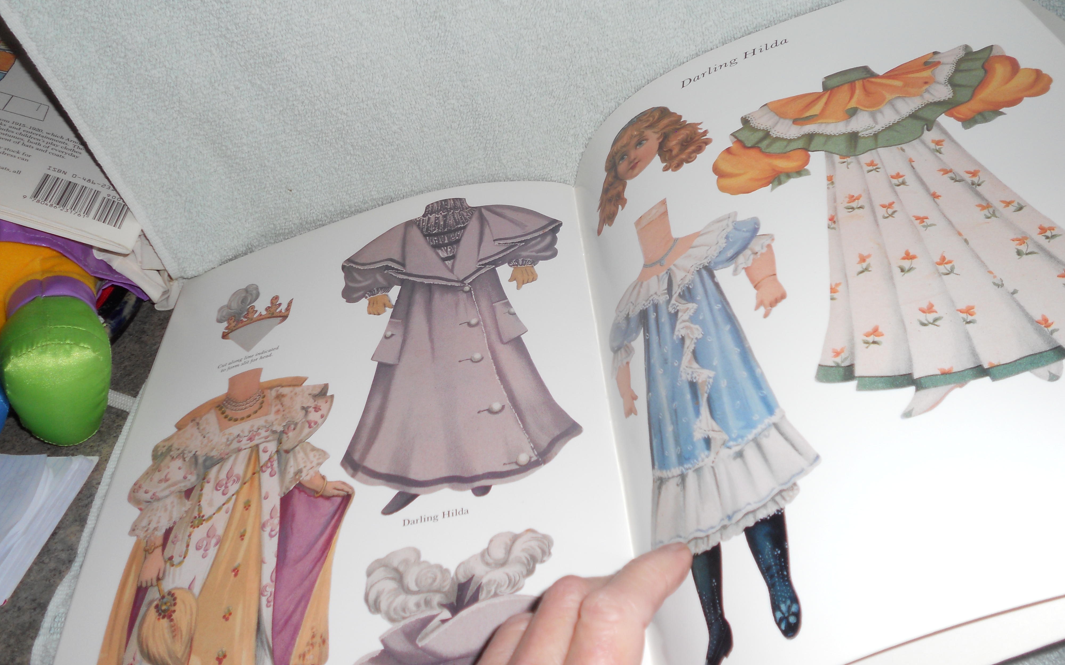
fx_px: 987
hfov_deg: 56.7
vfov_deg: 37.2
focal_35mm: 34
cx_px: 533
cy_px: 286
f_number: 3.5
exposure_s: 1/25
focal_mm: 5.8
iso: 80
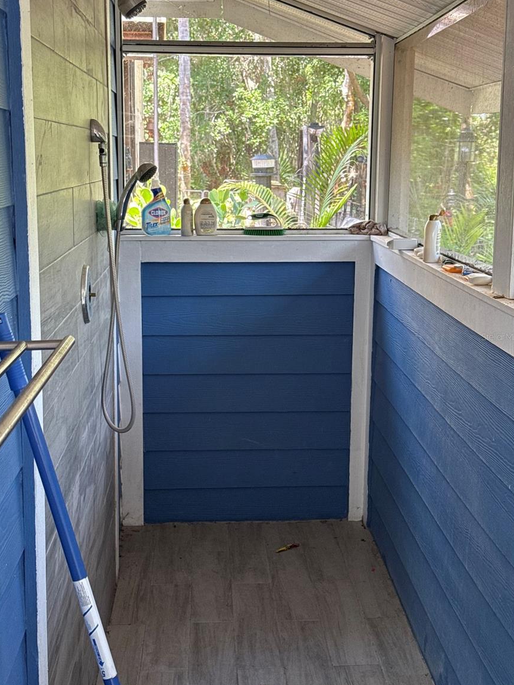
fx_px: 990
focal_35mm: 50
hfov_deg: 29.1
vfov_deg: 38.2
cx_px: 256
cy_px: 337
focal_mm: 6.76
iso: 100
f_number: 1.78
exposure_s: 1/87
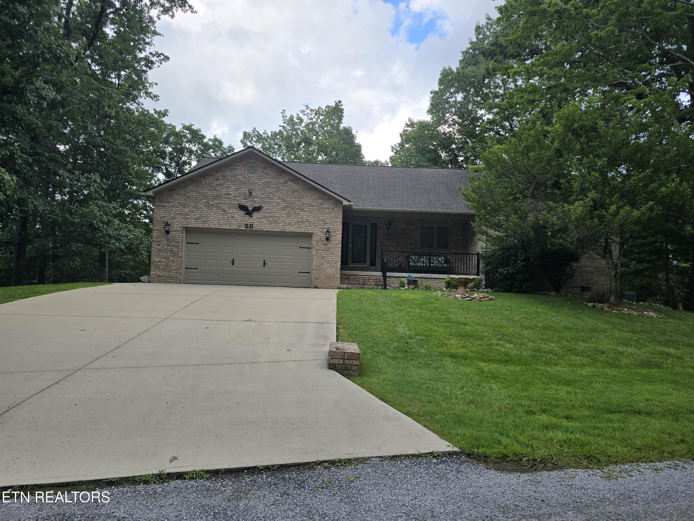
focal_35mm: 23
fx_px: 461
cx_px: 347
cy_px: 260
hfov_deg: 73.9
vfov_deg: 58.9
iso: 12
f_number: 1.7
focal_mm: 6.3
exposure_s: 1/425
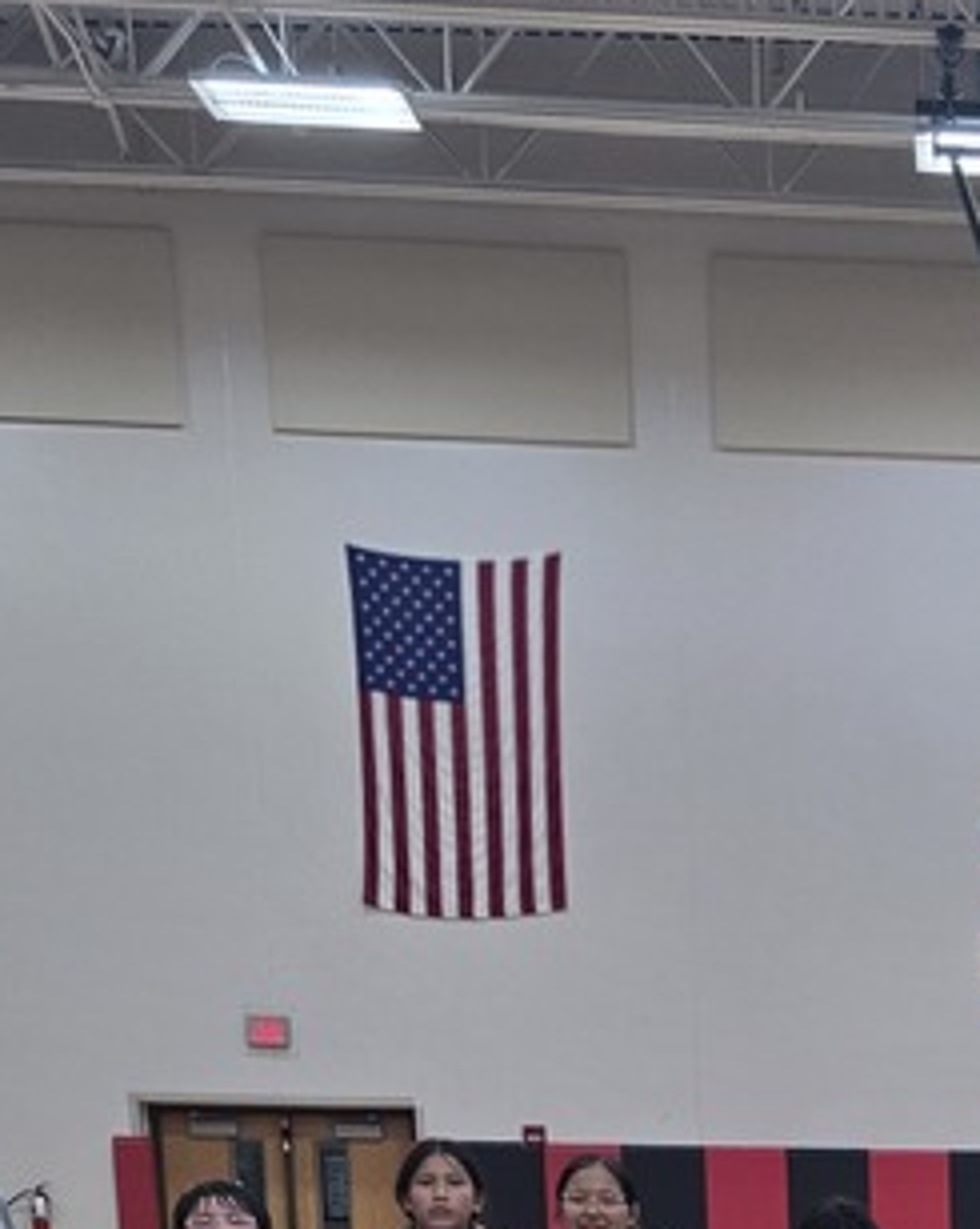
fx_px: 2723
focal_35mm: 75
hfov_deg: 19.1
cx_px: 1228
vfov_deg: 22.0
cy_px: 1733
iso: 160
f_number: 1.7
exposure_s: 1/120
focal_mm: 6.3
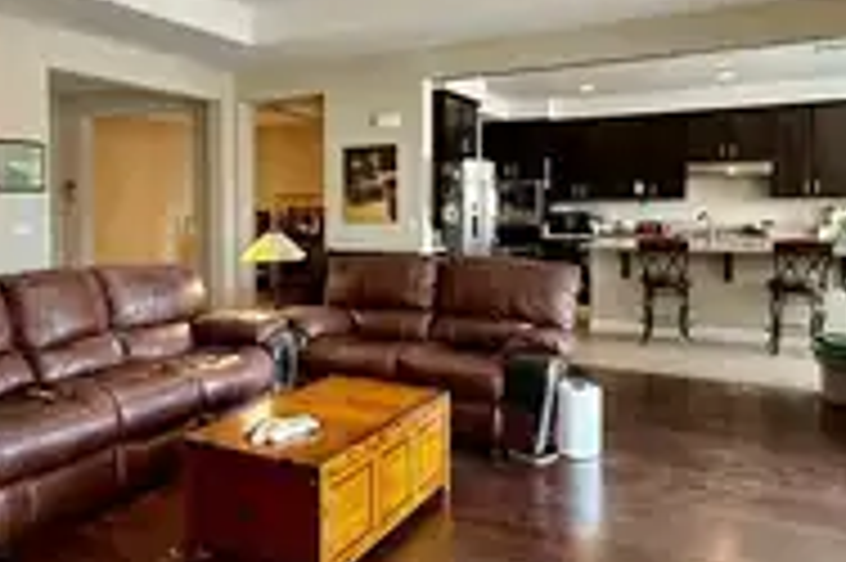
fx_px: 728
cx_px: 310
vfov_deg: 42.1
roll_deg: +0.6
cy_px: 225
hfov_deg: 59.4
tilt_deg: -1.3
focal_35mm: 31
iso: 200
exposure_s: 1/60
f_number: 2.2
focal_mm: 2.22
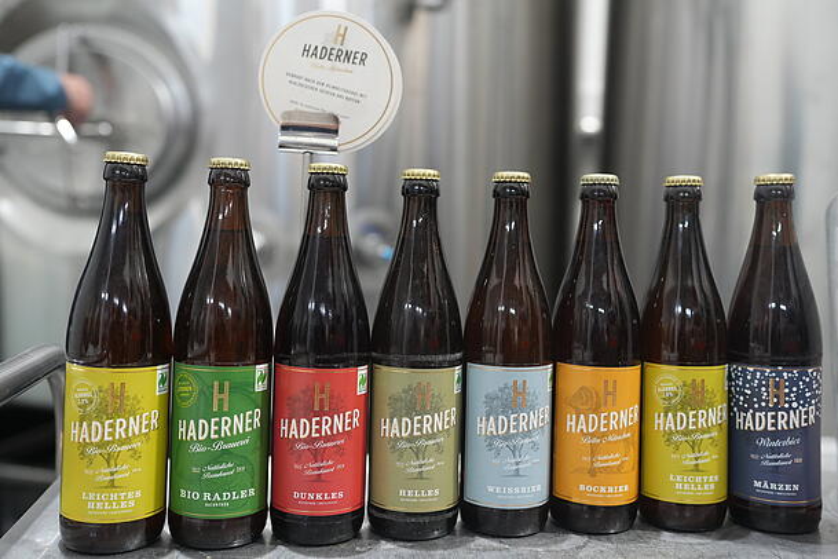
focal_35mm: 35
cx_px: 419
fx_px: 815
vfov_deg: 37.9
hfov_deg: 54.4
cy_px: 280
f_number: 2.8
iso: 1600
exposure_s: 1/160
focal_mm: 35
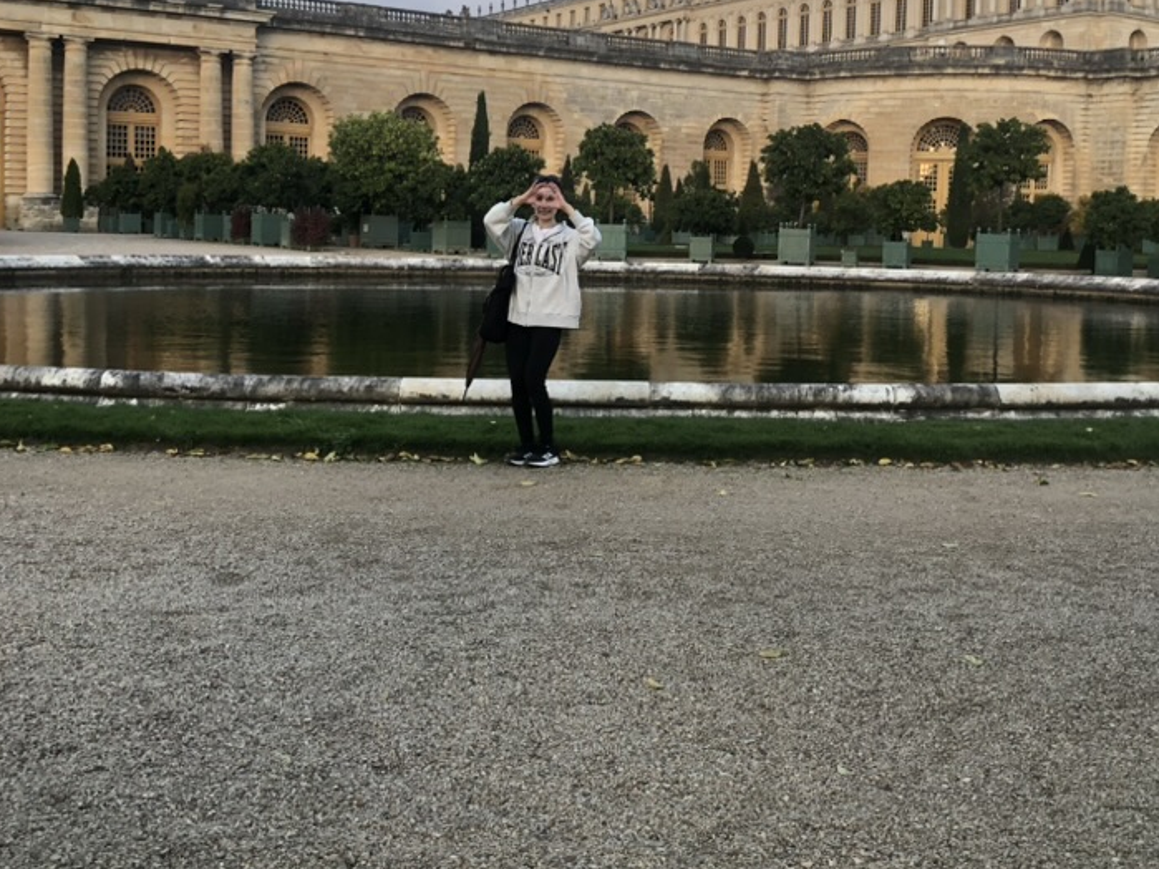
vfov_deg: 34.9
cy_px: 325
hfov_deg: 45.8
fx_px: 1373
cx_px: 602
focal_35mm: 41
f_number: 1.8
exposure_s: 1/120
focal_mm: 3.99
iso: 50
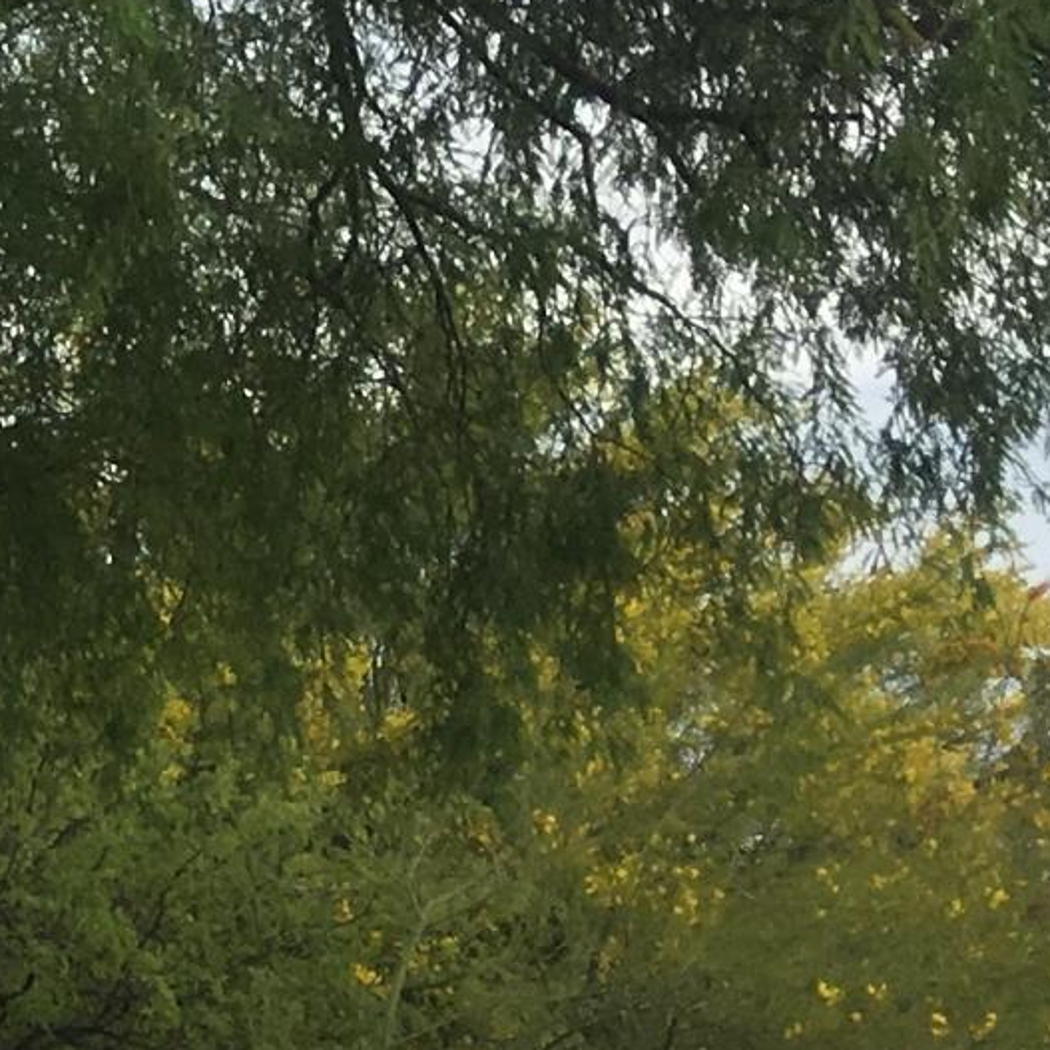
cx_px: -1562
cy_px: 940
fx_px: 5010
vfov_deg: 11.9
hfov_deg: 10.2
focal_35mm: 146
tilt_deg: +3.2
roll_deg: -0.4
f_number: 2.2
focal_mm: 4.15
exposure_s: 1/818
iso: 25
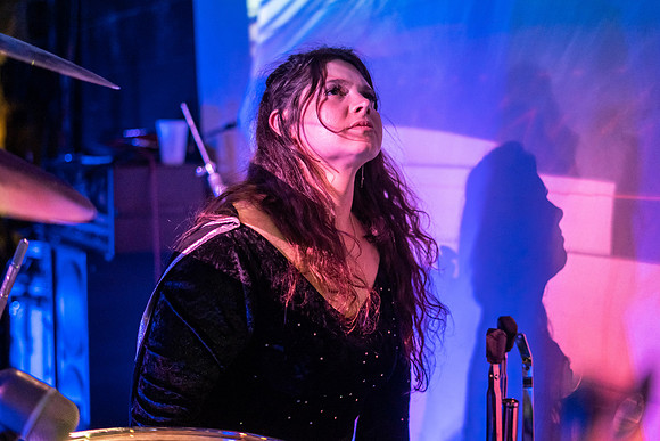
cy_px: 199
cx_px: 294
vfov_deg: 24.2
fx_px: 1028
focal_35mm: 56
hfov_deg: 35.6
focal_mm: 50
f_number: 1.8
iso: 3200
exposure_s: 1/320
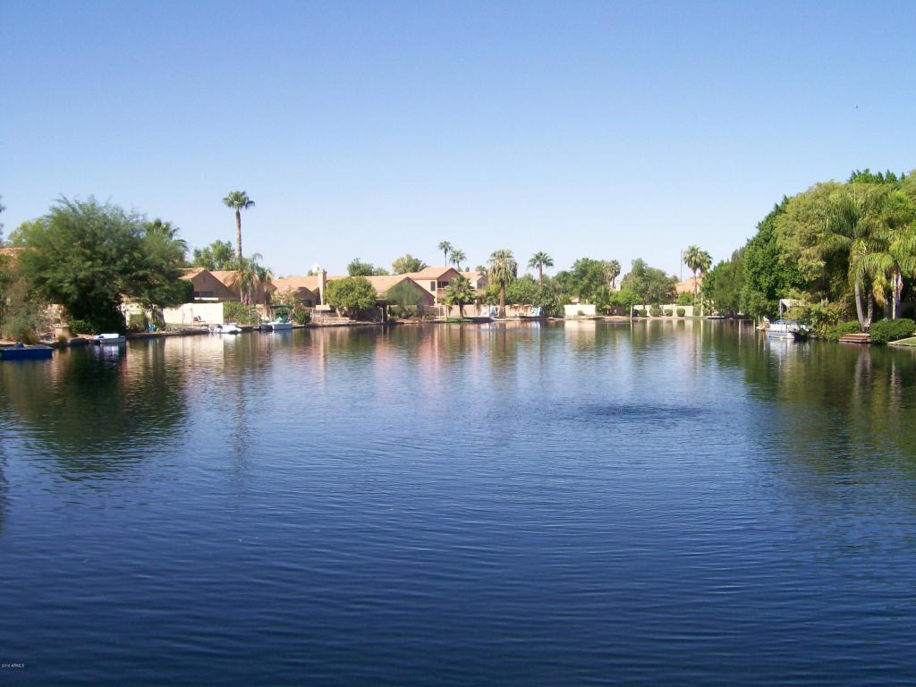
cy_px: 344
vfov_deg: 39.7
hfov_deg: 51.4
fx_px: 953
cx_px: 458
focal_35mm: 36
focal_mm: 6
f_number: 4.8
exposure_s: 1/504
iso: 80
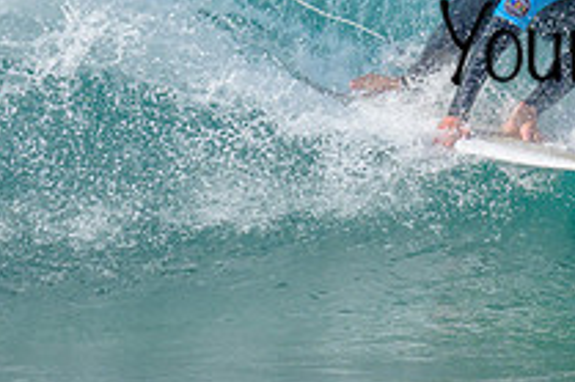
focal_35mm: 3054
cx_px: 869
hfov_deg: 0.7
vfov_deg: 0.4
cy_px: -180
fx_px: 48739
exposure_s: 1/2000
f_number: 6.3
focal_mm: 800
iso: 400
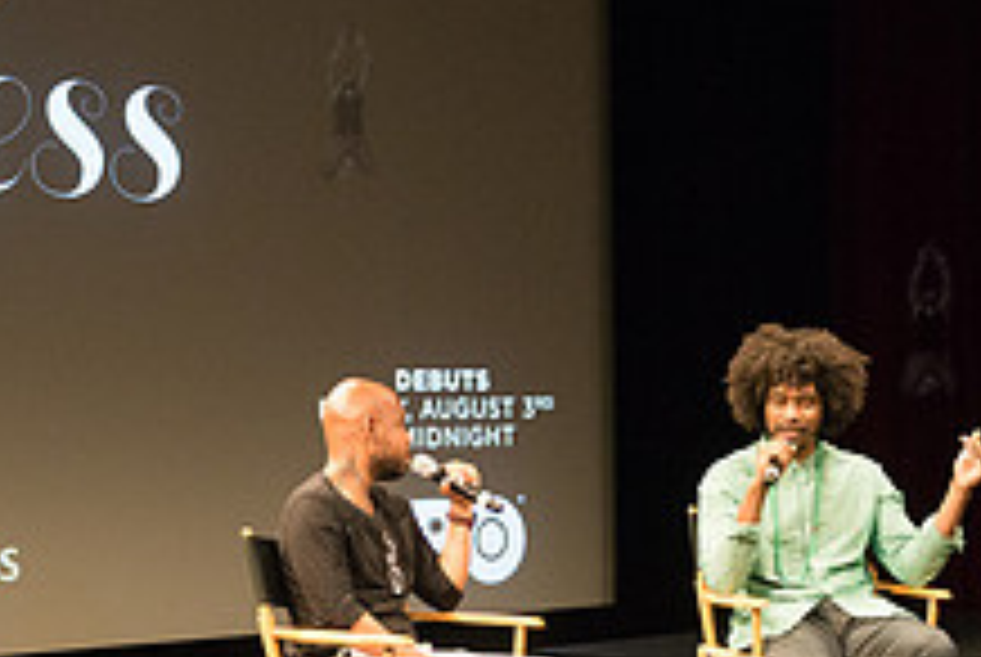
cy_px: 533
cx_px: 346
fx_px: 2319
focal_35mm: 85
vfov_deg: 16.0
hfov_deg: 23.8
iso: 4000
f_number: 2.8
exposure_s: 1/200
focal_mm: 32
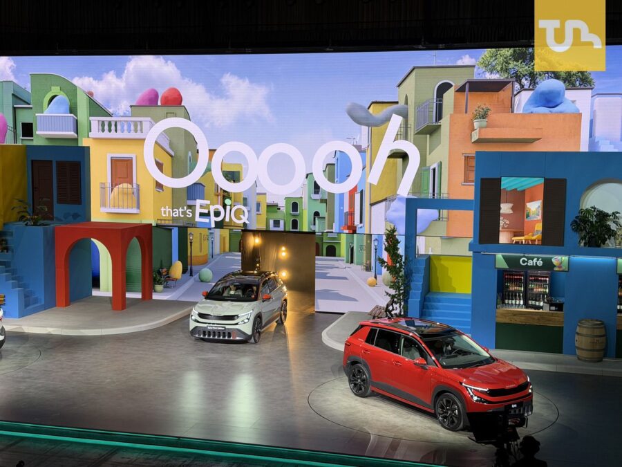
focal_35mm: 48
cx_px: 311
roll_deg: -0.8
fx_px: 862
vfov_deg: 30.3
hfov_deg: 39.7
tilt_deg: -6.3
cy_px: 234
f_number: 1.78
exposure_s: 1/133
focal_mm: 6.76
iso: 64
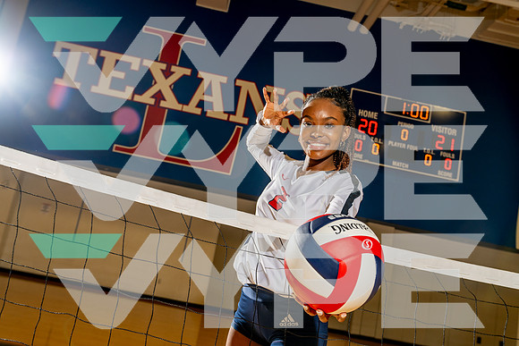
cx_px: 260
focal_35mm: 35
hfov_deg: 54.4
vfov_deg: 37.9
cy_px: 173
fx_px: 505
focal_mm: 35
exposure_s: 1/250
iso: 250
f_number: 5.6
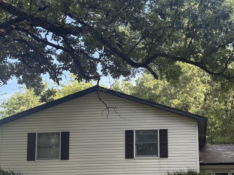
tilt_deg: +10.1
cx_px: 156
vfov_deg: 21.0
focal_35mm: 70
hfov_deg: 27.6
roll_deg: +1.2
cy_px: 105
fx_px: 473
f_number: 1.6
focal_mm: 5.96
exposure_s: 1/716
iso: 64
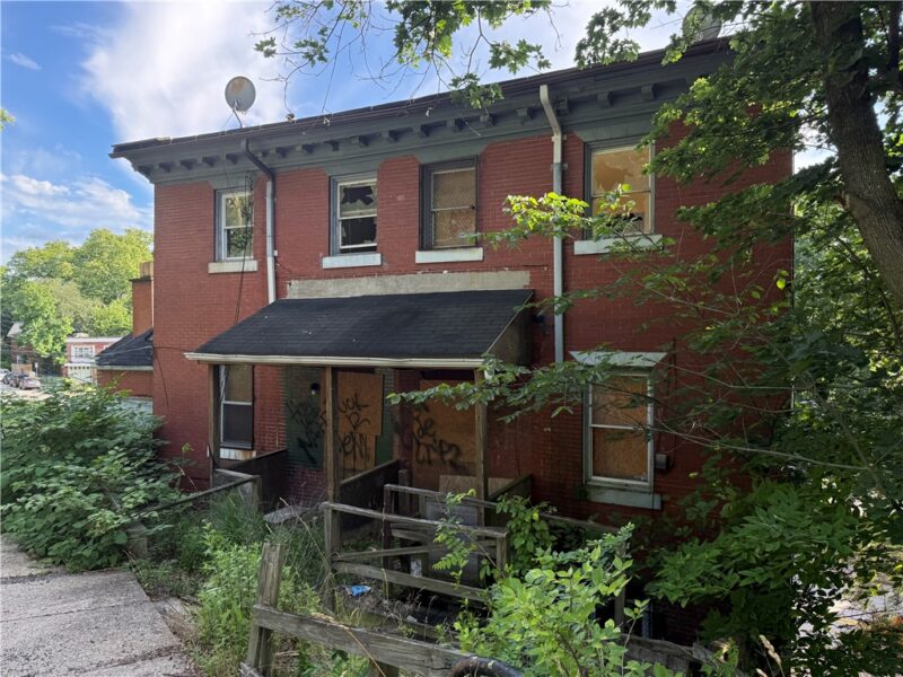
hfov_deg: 71.6
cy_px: 338
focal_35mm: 24
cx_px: 452
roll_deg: +0.8
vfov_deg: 56.8
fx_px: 626
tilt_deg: -1.6
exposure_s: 1/632
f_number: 1.78
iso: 80
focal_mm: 6.76
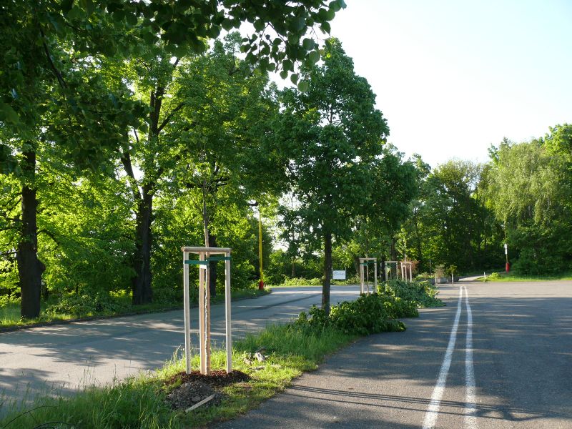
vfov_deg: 40.7
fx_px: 578
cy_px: 214
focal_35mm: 35
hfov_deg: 52.6
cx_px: 286
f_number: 4
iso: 100
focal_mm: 7.4
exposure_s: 1/200
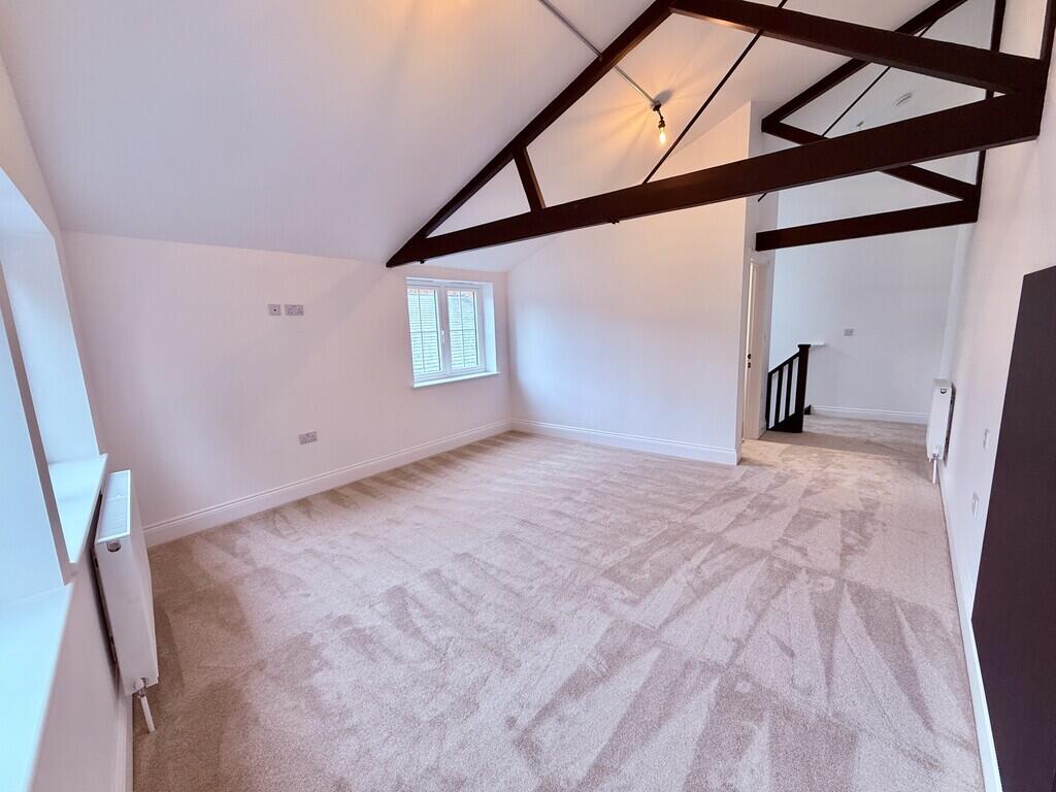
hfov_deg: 102.1
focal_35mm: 14
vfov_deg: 85.7
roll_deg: +0.0
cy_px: 396
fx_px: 427
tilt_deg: -8.5
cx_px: 528
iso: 125
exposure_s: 1/100
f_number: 2.2
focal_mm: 2.22
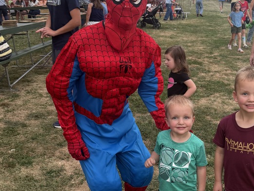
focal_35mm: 47
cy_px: 121
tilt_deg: -20.1
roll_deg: -0.9
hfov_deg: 39.7
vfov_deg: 30.7
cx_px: 179
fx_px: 345
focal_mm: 6.76
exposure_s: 1/120
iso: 125
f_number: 1.78
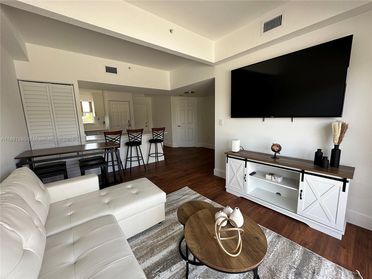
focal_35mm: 14
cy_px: 140
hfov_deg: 102.1
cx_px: 186
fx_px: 150
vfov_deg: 85.7
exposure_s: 1/99
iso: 50
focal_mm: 2.22
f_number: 2.2
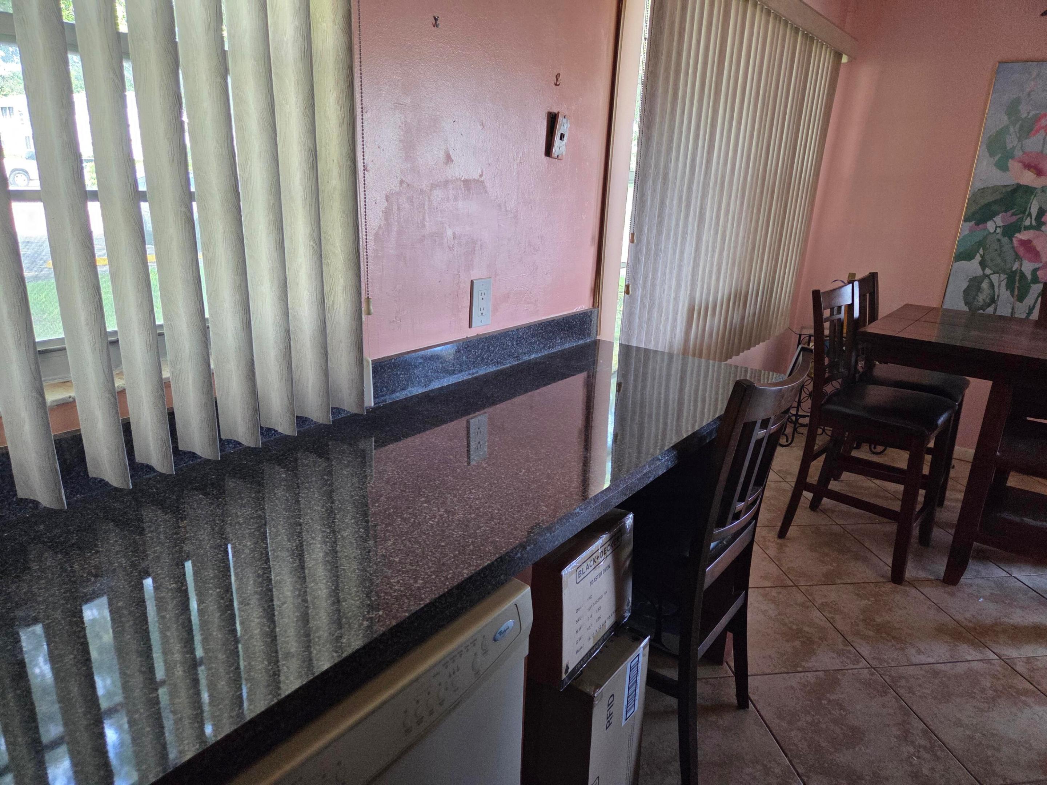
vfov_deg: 58.9
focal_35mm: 23
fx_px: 696
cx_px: 524
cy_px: 392
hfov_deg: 73.9
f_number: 1.8
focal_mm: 5.4
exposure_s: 1/120
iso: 320
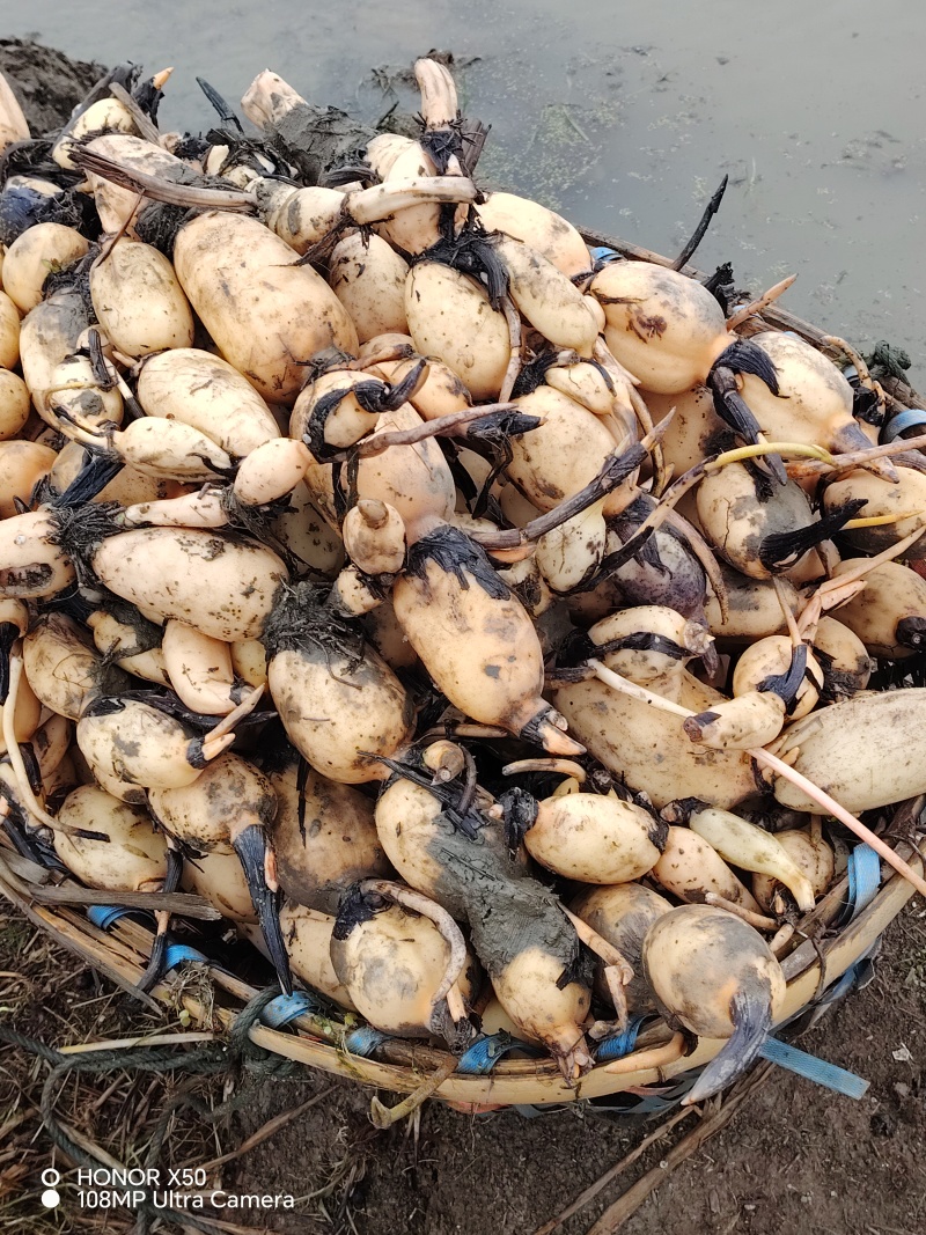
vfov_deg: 45.8
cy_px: 618
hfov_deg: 35.1
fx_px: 1463
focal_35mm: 41
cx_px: 463
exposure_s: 1/107
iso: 100
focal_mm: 5.25
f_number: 1.75
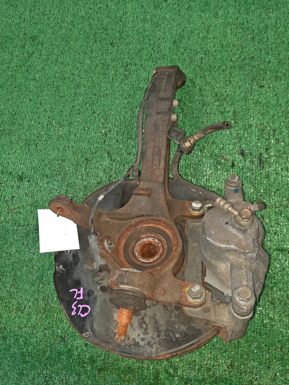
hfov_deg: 54.9
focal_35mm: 25
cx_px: 144
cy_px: 192
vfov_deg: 69.4
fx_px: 278
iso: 354
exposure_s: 1/33
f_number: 2
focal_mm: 4.6
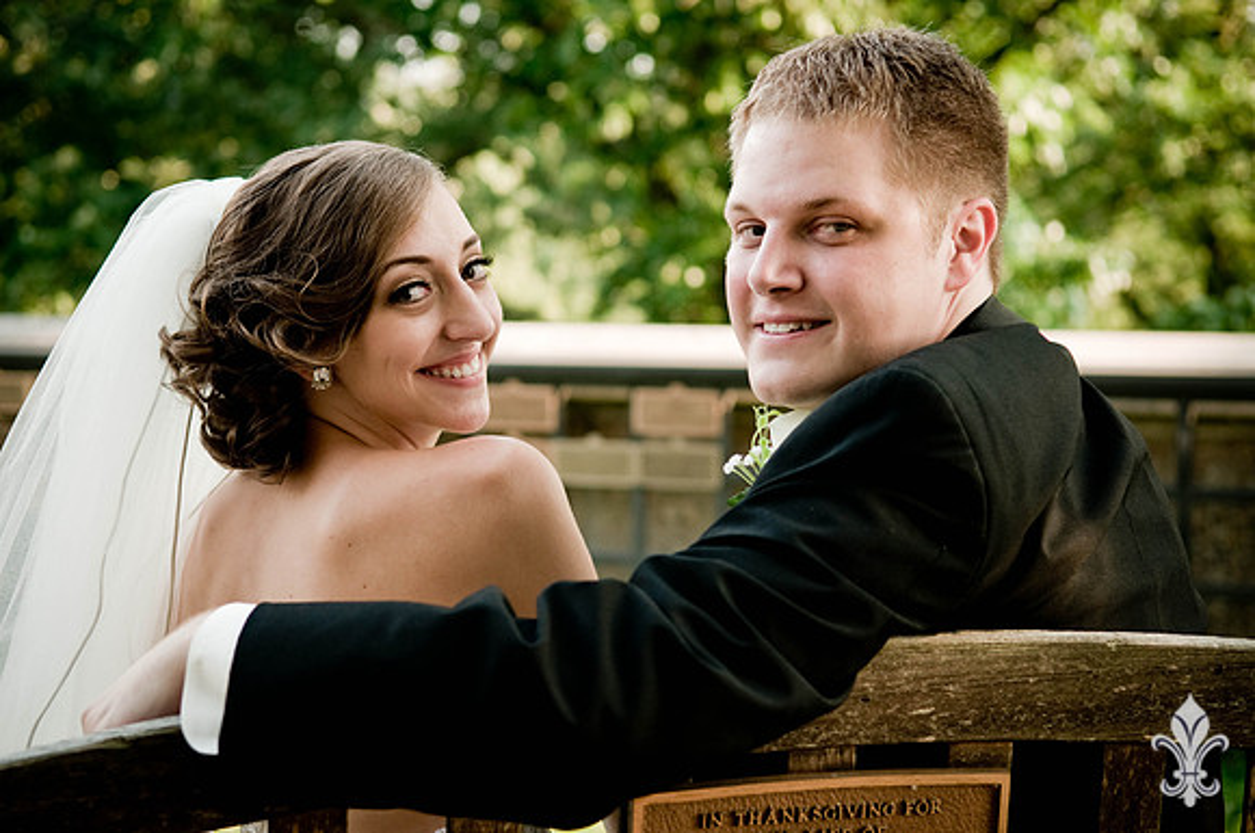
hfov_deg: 29.9
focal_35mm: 68
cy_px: 416
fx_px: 2350
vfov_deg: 20.1
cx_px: 628
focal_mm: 45
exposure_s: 1/200
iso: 200
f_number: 2.8
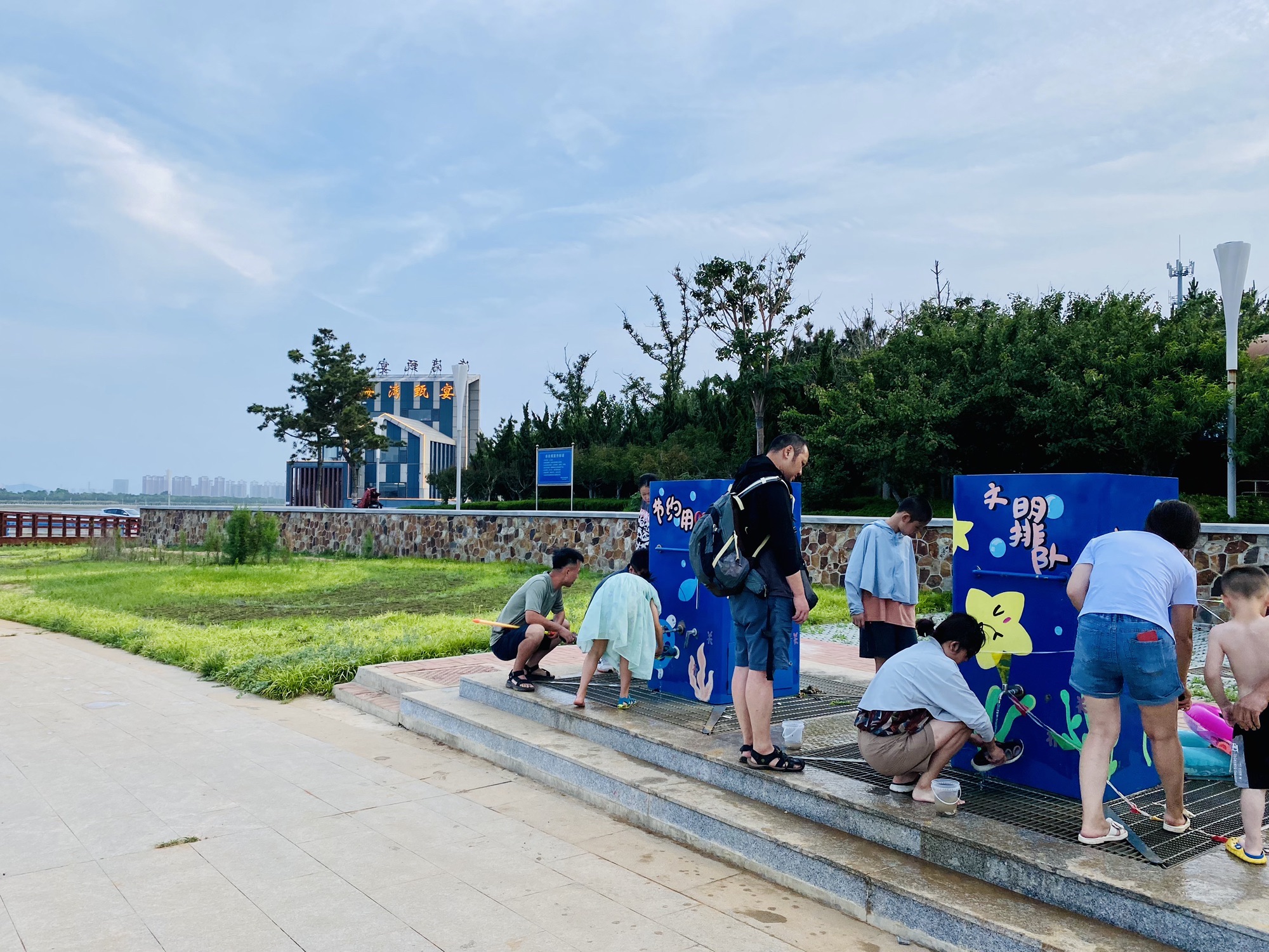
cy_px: 476
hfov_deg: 67.3
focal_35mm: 26
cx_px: 634
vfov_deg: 53.1
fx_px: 953
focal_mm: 4.25
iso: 32
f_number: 1.8
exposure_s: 1/1025
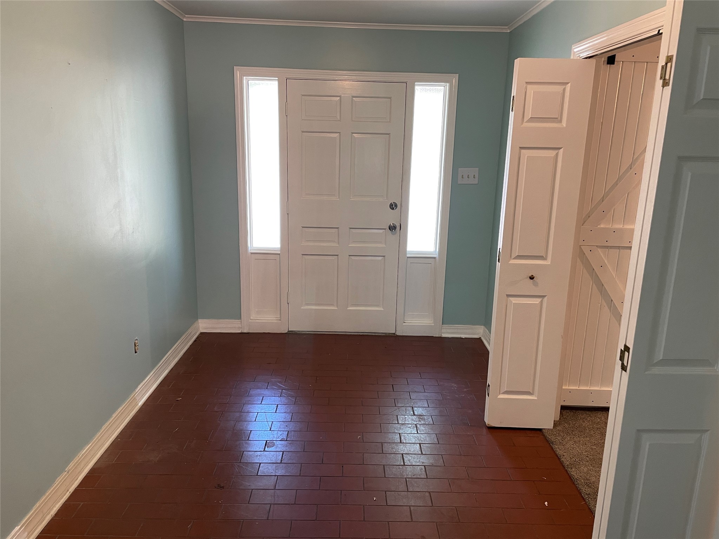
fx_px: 540
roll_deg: -0.9
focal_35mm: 26
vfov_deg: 53.1
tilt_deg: -13.8
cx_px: 360
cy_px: 270
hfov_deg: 67.3
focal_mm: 4.2
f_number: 1.6
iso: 125
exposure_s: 1/60
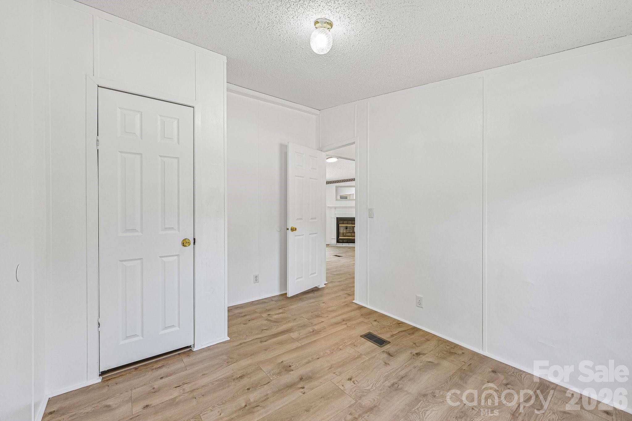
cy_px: 210
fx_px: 246
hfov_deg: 104.3
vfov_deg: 81.2
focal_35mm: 14
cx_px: 316
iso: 110
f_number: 8
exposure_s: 1/15
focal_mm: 14
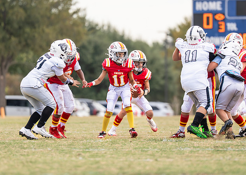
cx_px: 146
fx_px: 2728
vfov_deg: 3.7
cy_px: 73
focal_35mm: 391
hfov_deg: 5.2
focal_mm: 200
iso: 160
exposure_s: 1/1600
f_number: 2.8
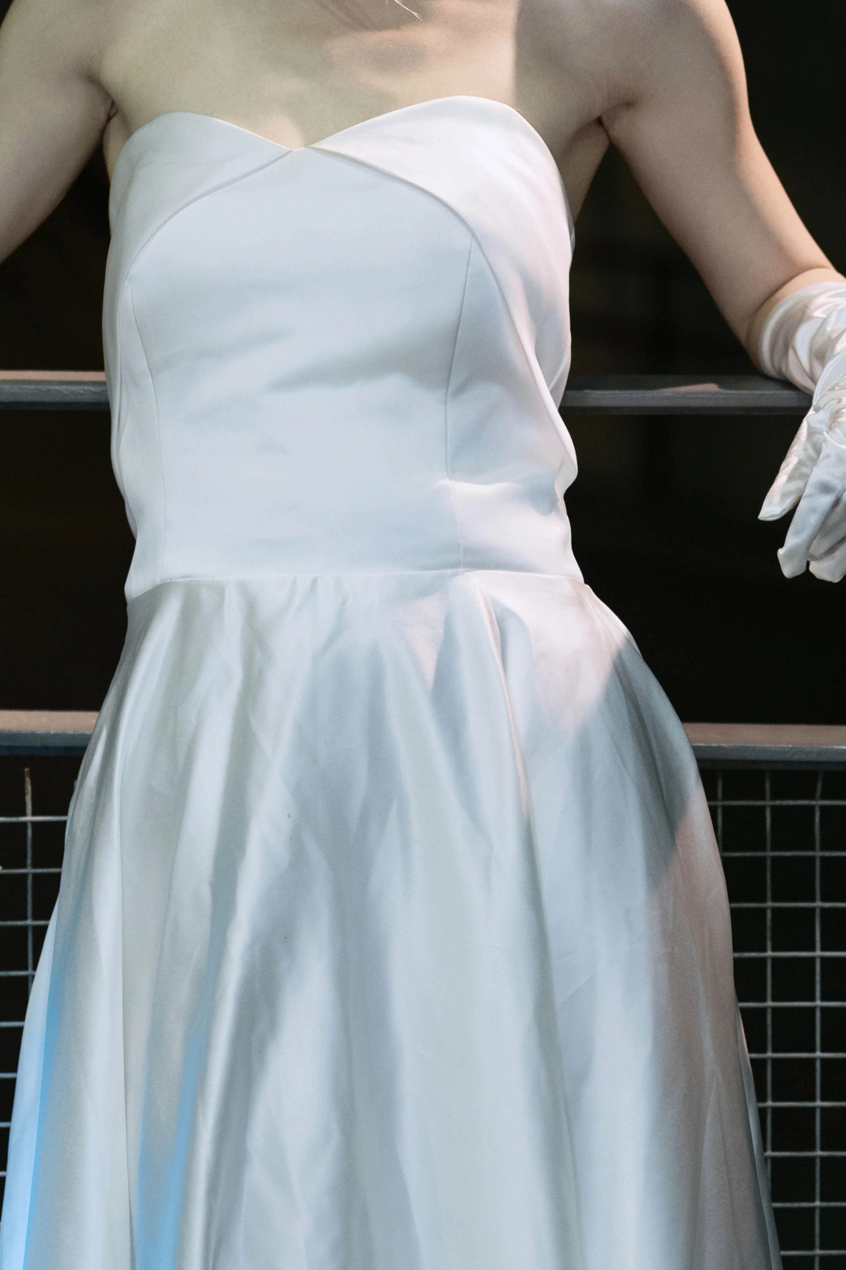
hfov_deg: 9.9
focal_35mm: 138
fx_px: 4865
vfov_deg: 14.8
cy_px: 207
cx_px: 301
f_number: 2.8
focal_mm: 74
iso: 1600
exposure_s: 1/200
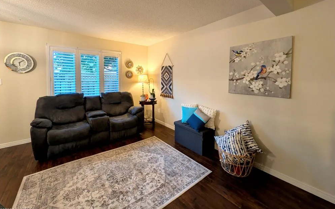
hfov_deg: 109.4
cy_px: 84
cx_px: 167
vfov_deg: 81.9
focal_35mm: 13
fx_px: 119
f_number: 1.7
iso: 69
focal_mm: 2.02
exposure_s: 1/24
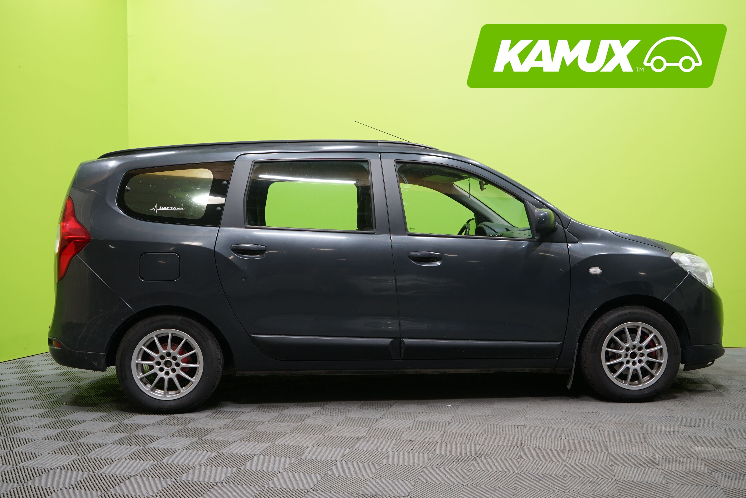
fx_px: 684
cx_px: 373
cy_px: 249
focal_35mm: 33
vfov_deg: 40.0
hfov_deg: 57.2
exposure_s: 1/20
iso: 400
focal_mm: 33
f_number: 5.6
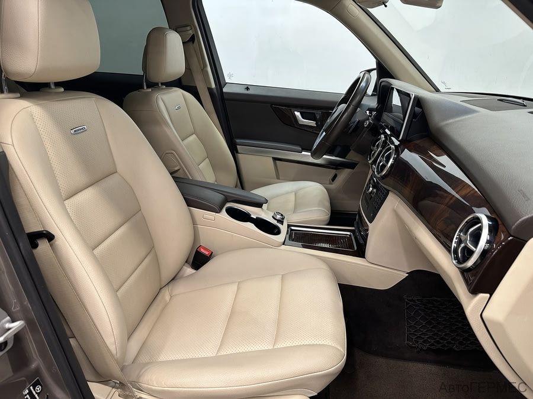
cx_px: 266
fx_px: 370
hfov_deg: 71.6
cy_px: 200
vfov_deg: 56.8
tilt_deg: -20.8
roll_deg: -0.8
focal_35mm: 24
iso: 200
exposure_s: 1/50
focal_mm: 6.86
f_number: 1.78
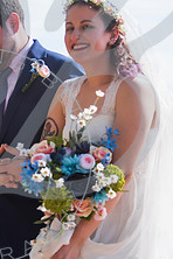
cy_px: 68
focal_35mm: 142
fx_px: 1024
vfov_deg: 14.4
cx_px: 36
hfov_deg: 9.6
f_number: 2.8
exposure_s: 1/800
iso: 100
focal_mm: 70
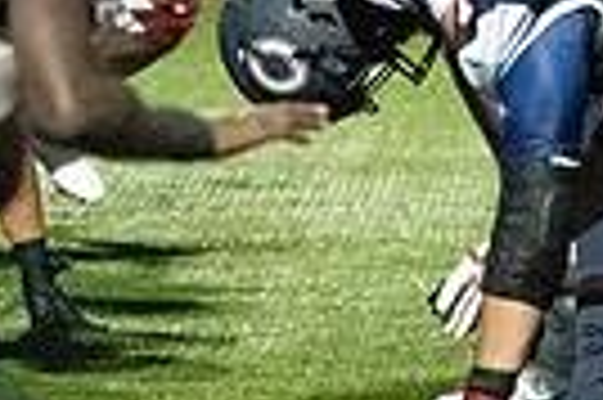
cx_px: 418
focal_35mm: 729
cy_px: 142
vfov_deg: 1.9
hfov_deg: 2.8
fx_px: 12196
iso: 36000
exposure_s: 1/3200
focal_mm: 112
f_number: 2.8
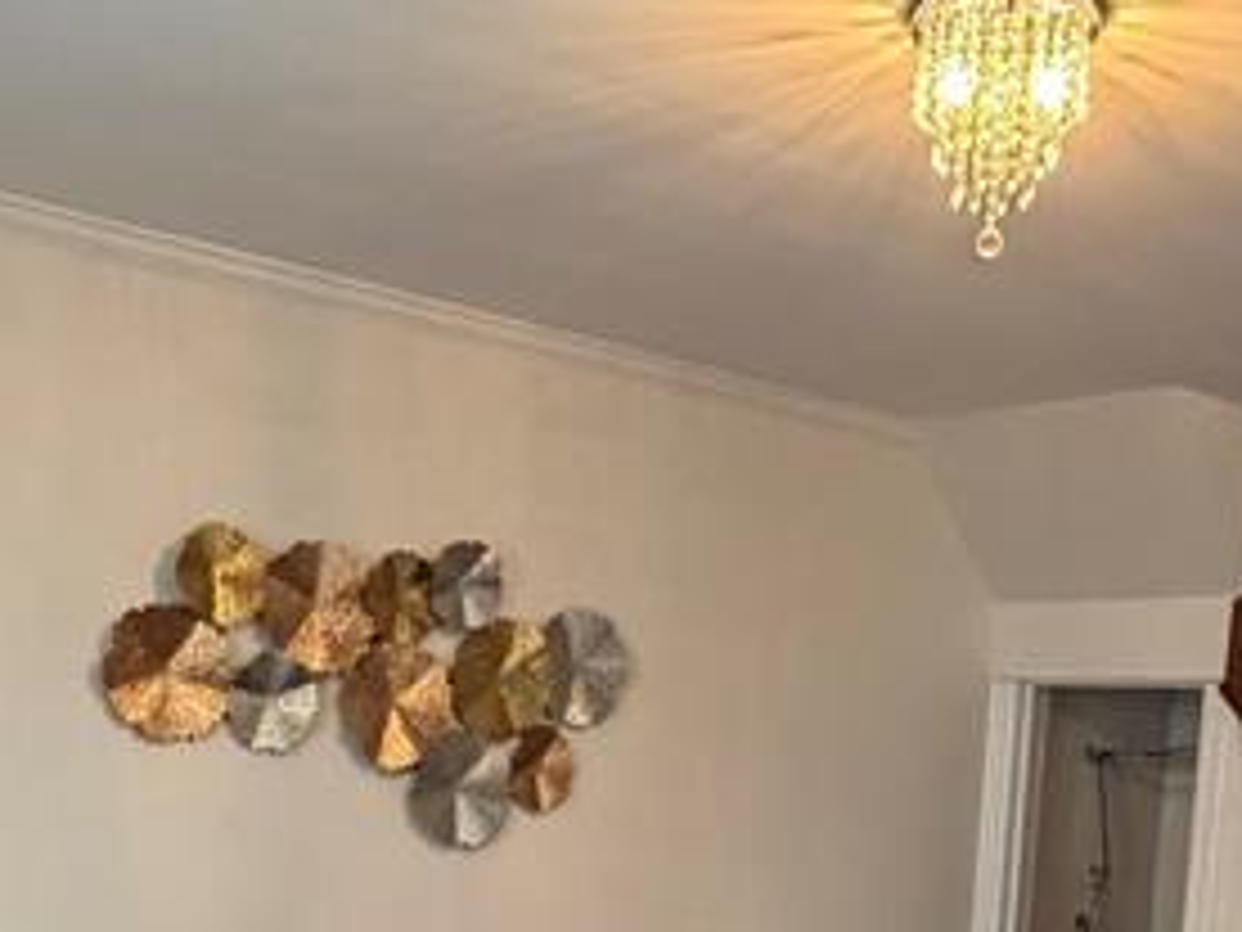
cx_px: 716
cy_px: 1117
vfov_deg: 25.2
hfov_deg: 36.7
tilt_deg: -10.3
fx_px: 1866
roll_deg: -2.8
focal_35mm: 52
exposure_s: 1/60
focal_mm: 2.22
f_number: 2.2
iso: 500
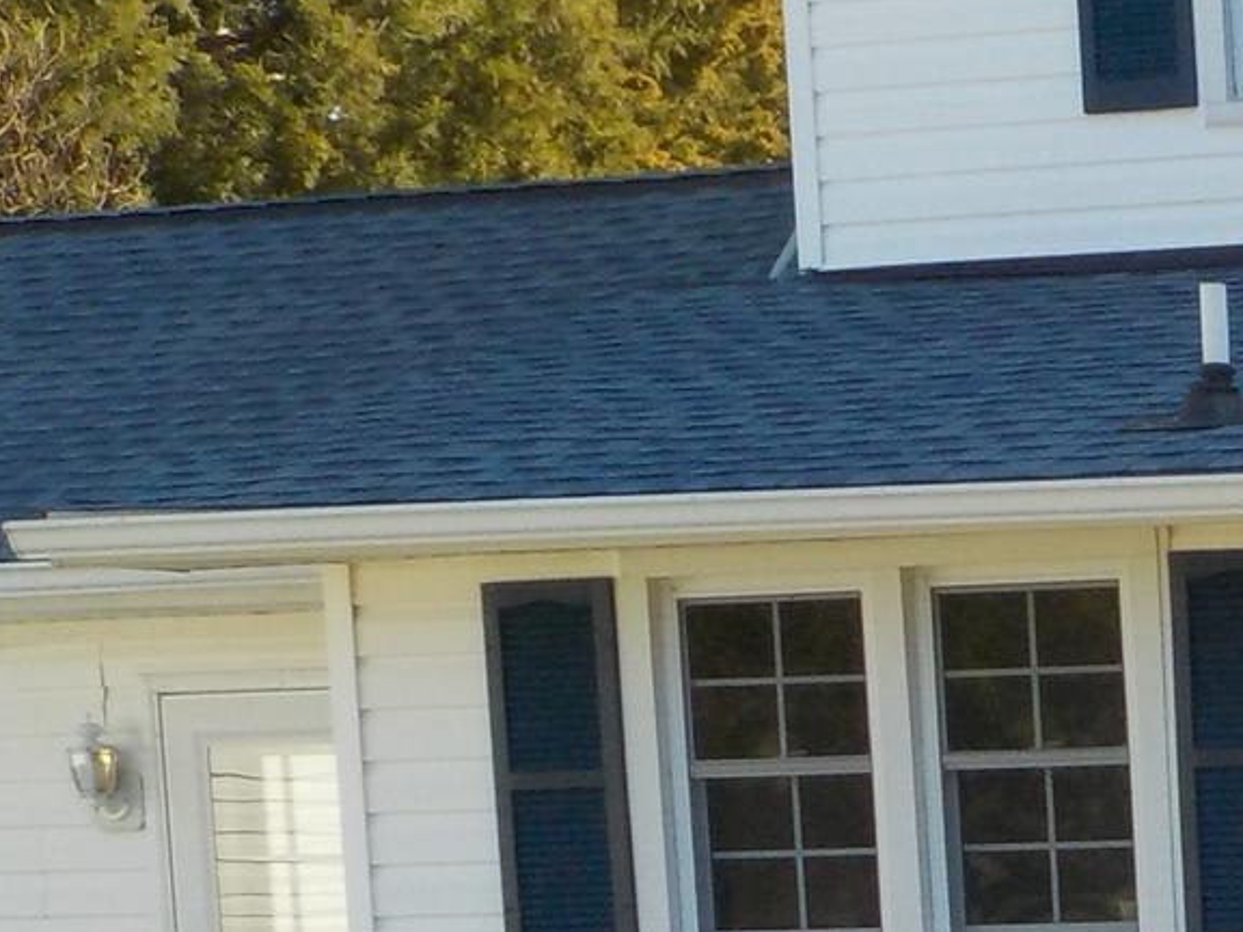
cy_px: 1428
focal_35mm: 135
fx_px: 4848
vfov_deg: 10.6
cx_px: 2123
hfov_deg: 13.4
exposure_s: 1/400
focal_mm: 5.2
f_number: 3.7
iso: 125
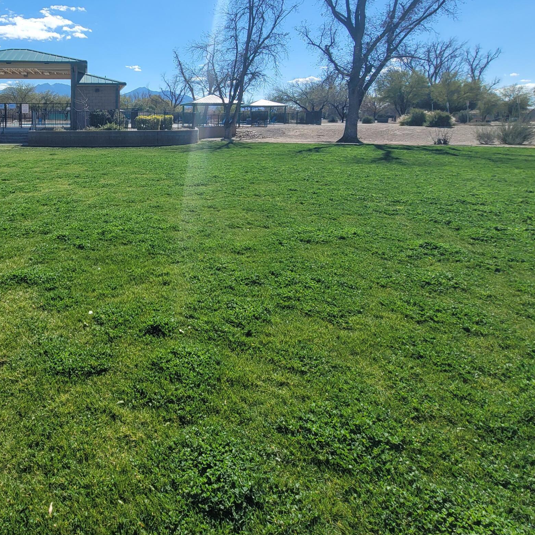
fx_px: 385
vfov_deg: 67.1
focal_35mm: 22
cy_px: 165
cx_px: 114
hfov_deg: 64.1
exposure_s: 1/2339
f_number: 2.2
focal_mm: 2.2
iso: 64
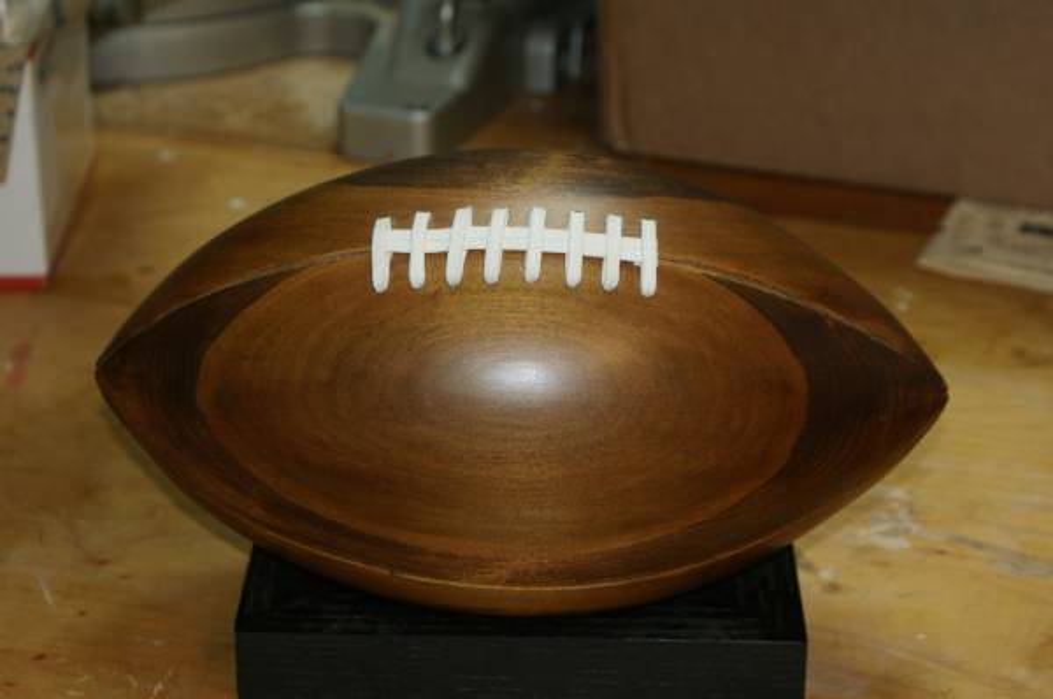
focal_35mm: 90
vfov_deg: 15.1
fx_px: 2628
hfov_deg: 22.7
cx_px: 526
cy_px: 350
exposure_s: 1/100
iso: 400
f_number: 5.6
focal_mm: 60
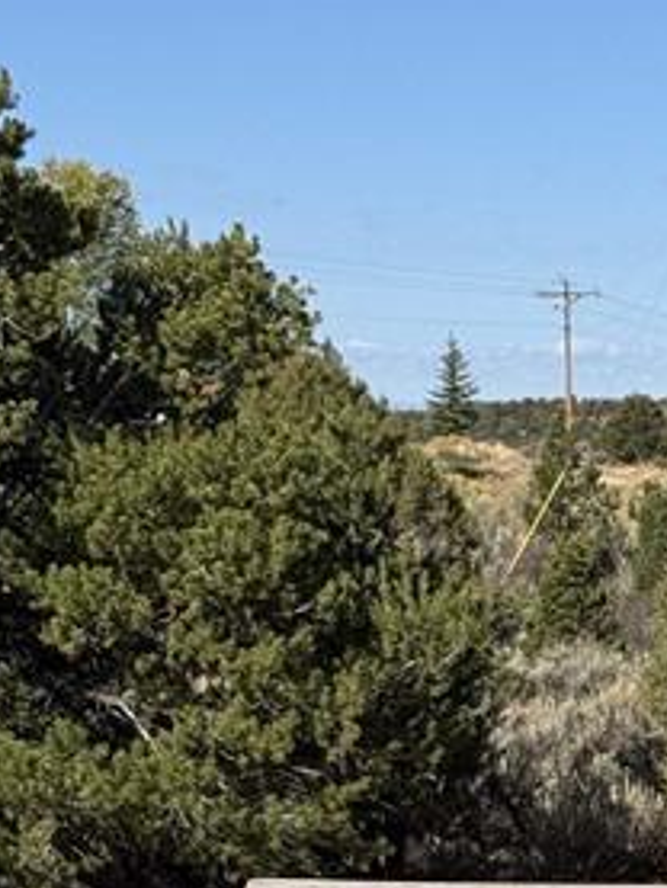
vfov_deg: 14.4
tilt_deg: -10.9
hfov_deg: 11.0
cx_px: 680
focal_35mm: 133
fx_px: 3414
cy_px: 1010
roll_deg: +0.8
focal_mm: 6.76
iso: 64
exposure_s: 1/4975
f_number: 1.78
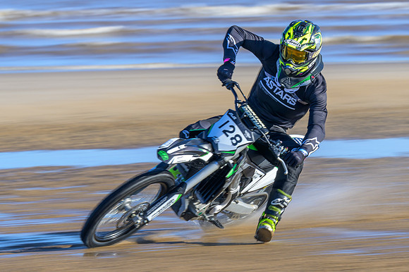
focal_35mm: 297
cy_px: 186
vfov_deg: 4.6
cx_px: 183
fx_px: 3371
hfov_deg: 6.9
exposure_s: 1/100
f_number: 8
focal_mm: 145
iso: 64
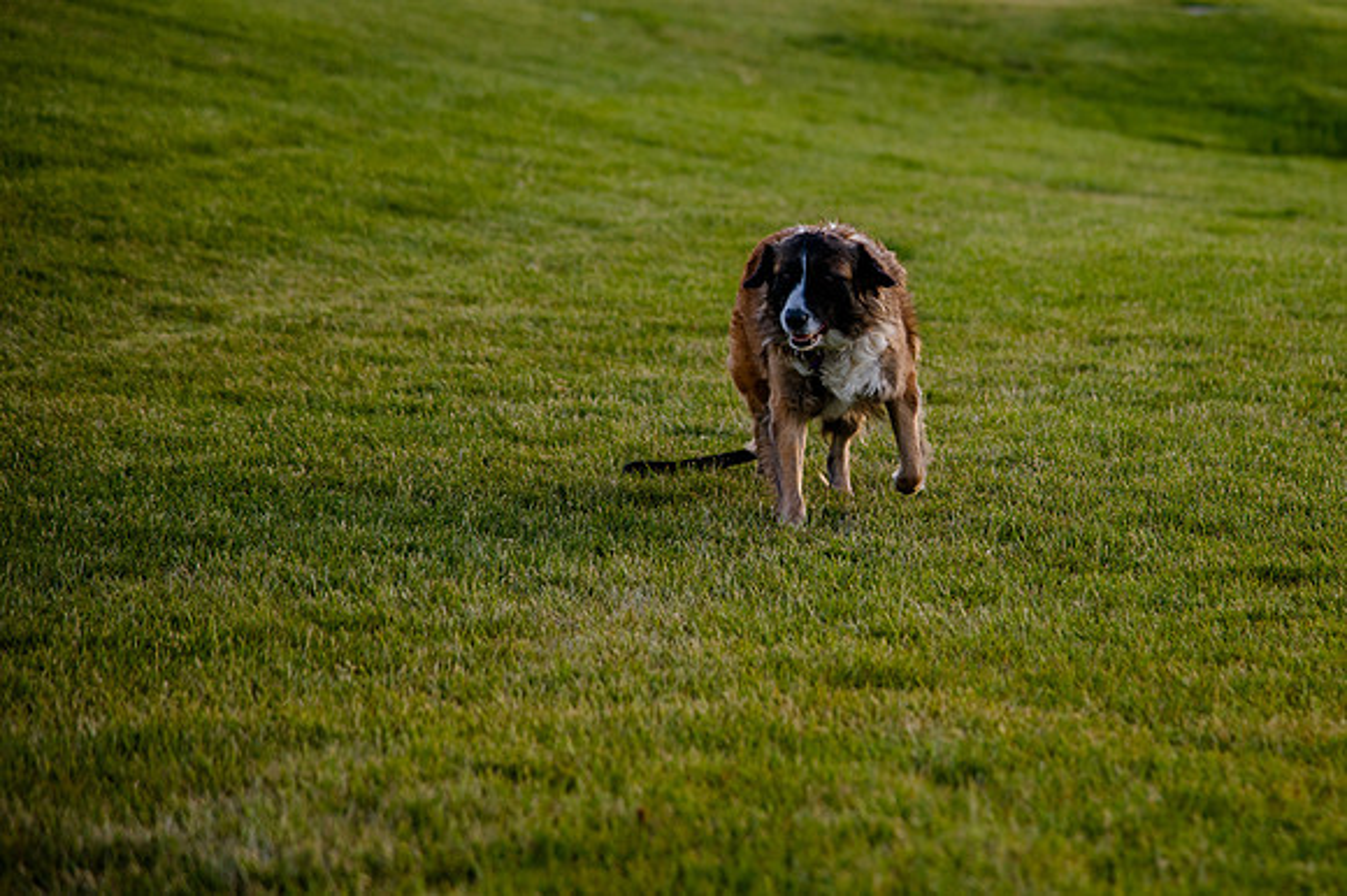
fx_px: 6013
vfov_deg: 8.5
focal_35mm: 161
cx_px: 898
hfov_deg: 12.8
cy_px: 297
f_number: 4
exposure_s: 1/320
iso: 320
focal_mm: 112
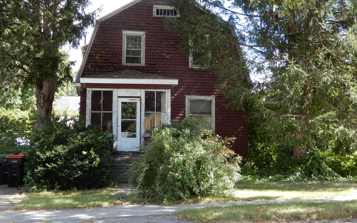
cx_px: 179
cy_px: 93
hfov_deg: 41.8
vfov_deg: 26.8
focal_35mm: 48
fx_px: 467
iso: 80
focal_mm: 8
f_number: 4
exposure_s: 1/100
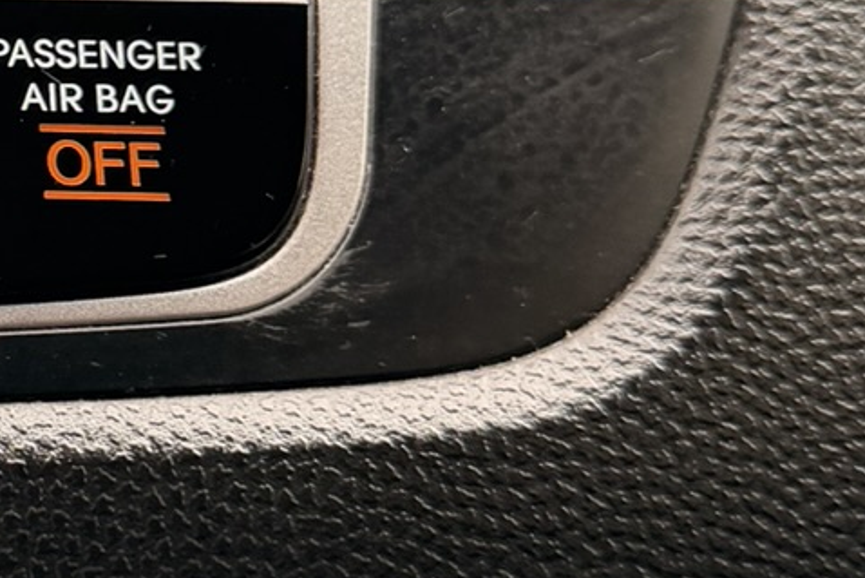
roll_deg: -2.1
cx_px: -335
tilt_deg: -18.7
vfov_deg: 12.8
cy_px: 161
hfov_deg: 17.6
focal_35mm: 107
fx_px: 2572
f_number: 1.78
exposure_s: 1/224
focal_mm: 6.76
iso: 200
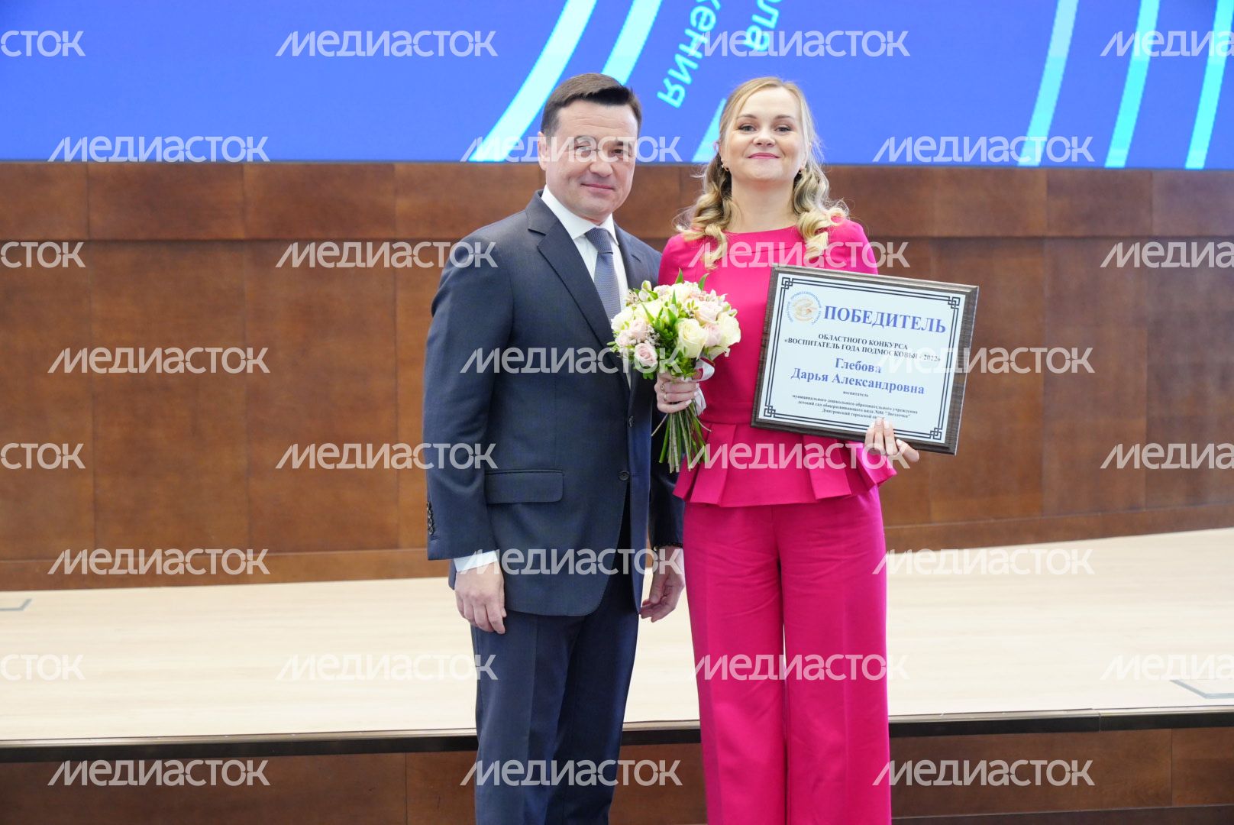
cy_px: 412
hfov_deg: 28.8
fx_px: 2401
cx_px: 617
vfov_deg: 19.5
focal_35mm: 70
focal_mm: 70
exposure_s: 1/80
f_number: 5
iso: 3200
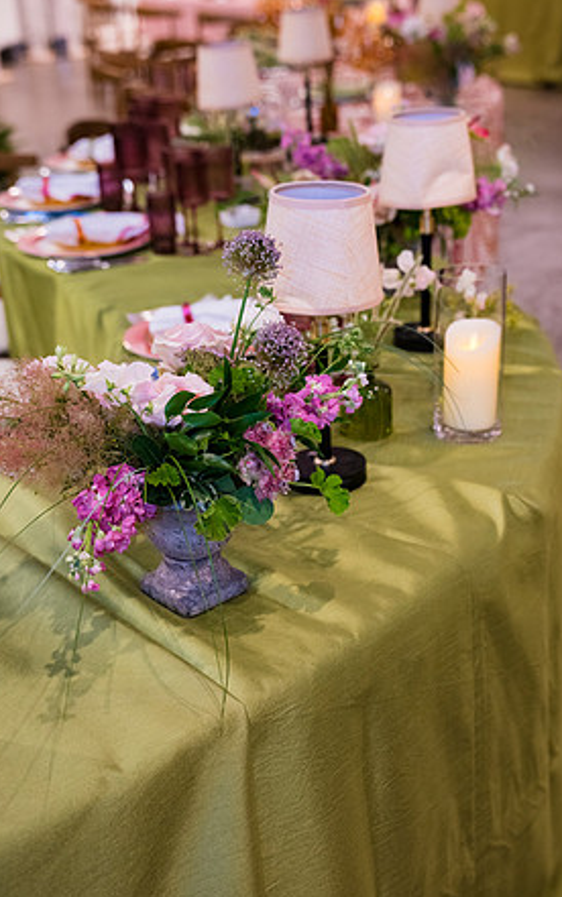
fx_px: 1273
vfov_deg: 38.9
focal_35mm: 52
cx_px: 291
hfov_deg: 24.9
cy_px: 454
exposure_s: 1/100
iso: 900
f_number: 3.5
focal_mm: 50
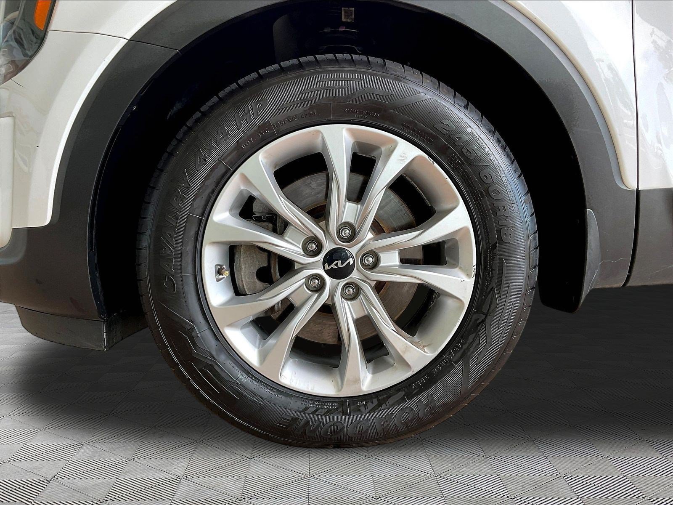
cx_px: 336
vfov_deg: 48.2
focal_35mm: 29
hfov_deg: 61.7
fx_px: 564
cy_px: 252
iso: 32
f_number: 1.8
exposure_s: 1/122
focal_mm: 3
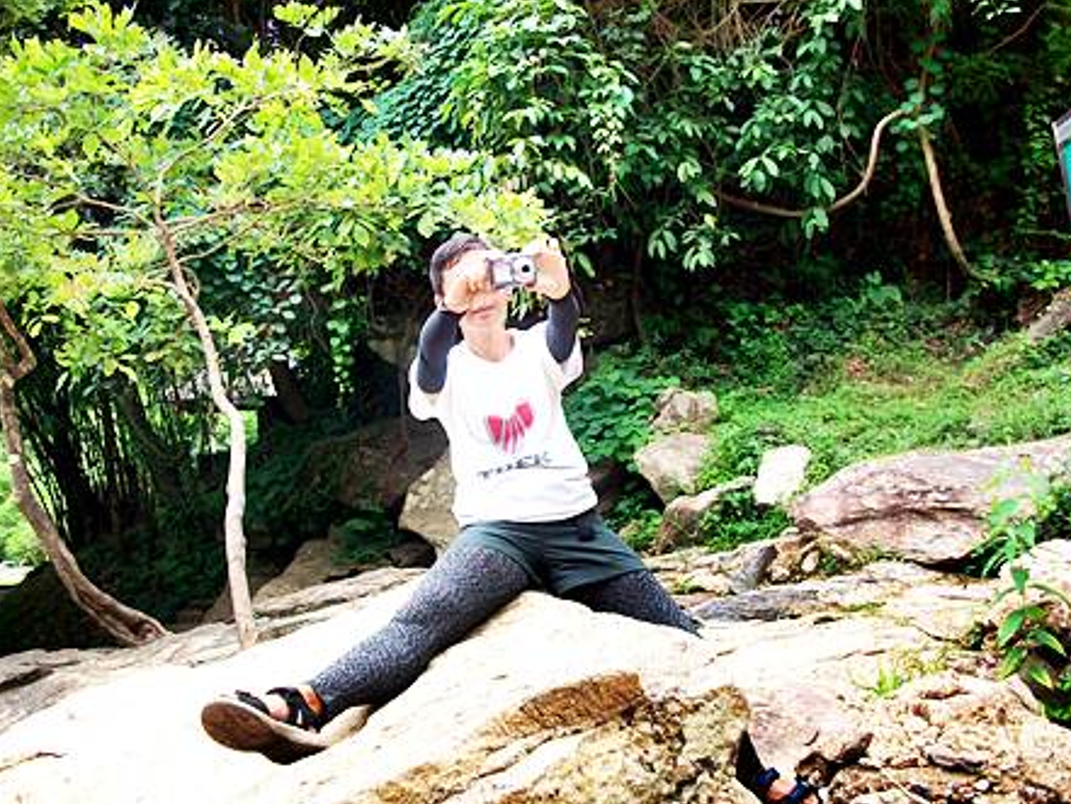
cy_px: 386
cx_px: 525
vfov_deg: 38.7
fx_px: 1145
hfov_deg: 50.1
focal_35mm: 37
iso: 80
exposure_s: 1/160
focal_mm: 5.7
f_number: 2.8
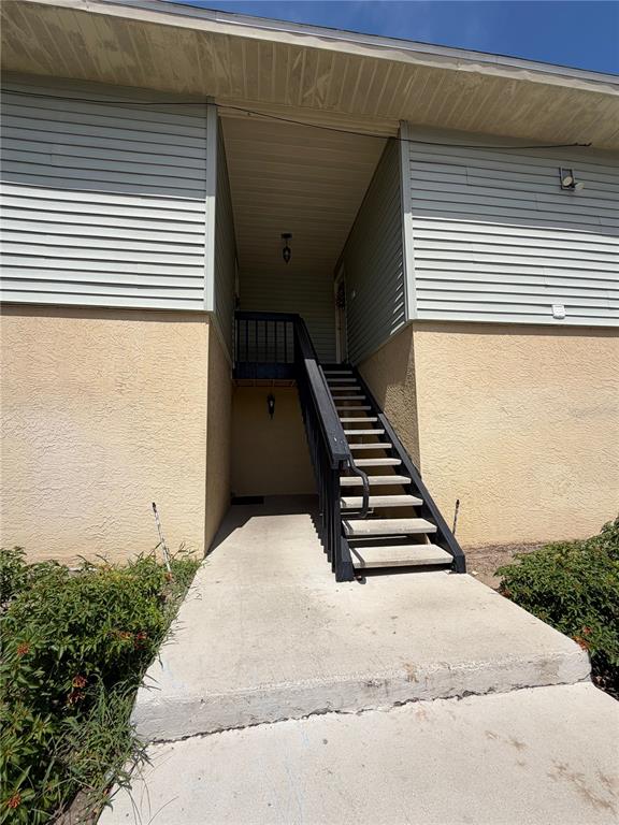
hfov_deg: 85.7
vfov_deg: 102.1
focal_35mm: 14
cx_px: 310
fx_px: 334
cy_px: 412
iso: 20
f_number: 2.2
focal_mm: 2.22
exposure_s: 1/1339
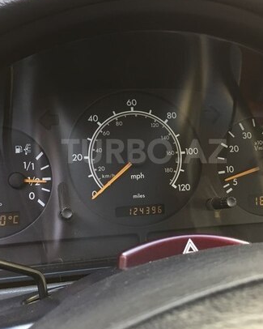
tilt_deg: -14.9
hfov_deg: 32.7
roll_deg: +2.0
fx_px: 447
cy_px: 151
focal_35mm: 46
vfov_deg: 40.3
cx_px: 144
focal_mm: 4.15
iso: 100
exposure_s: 1/33
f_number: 2.2
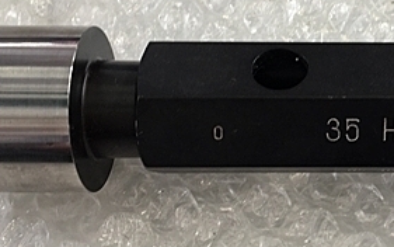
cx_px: 344
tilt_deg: -67.4
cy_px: 102
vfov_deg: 18.6
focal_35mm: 70
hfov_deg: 28.4
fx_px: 752
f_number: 2.2
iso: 32
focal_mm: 4.15
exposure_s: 1/60
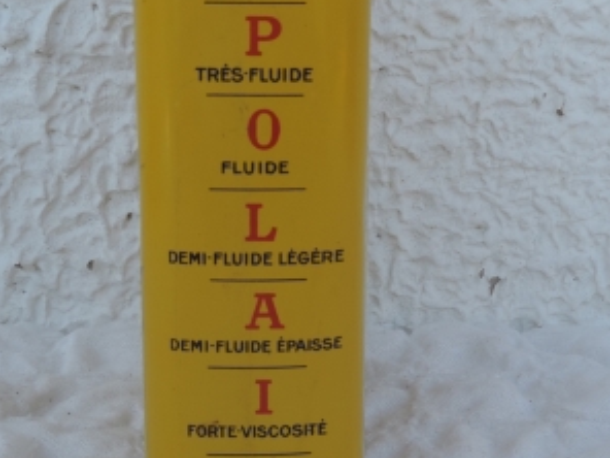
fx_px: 1181
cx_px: 317
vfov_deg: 21.9
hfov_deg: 29.0
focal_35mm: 67
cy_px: 190
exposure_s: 1/200
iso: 80
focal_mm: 5.8
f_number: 3.2
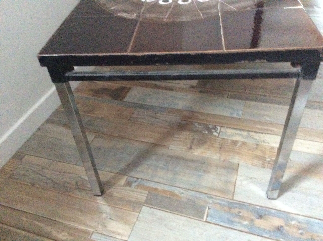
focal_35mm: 32
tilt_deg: -41.9
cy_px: 120
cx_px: 162
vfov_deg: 44.1
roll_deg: +7.0
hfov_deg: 56.9
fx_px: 298
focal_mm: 3.3
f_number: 2.4
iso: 640
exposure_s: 1/17
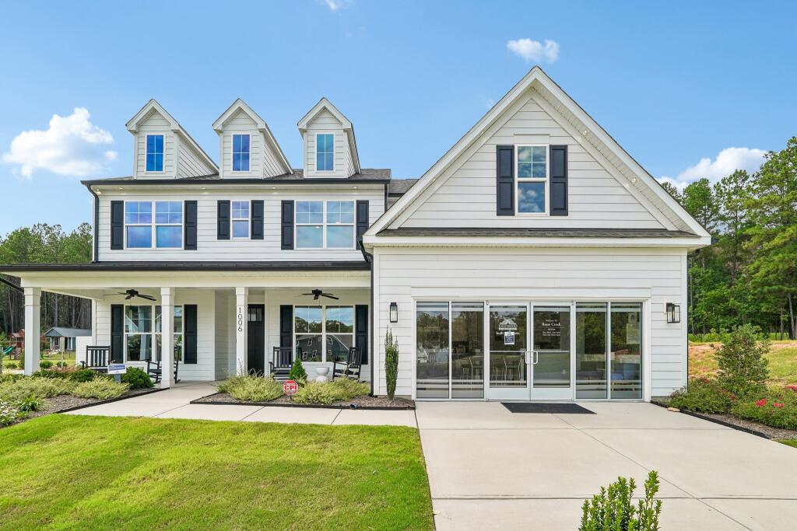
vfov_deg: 74.6
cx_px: 398
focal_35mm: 16
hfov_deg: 97.6
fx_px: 349
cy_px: 266
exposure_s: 1/125
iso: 100
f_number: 8
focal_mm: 10.5
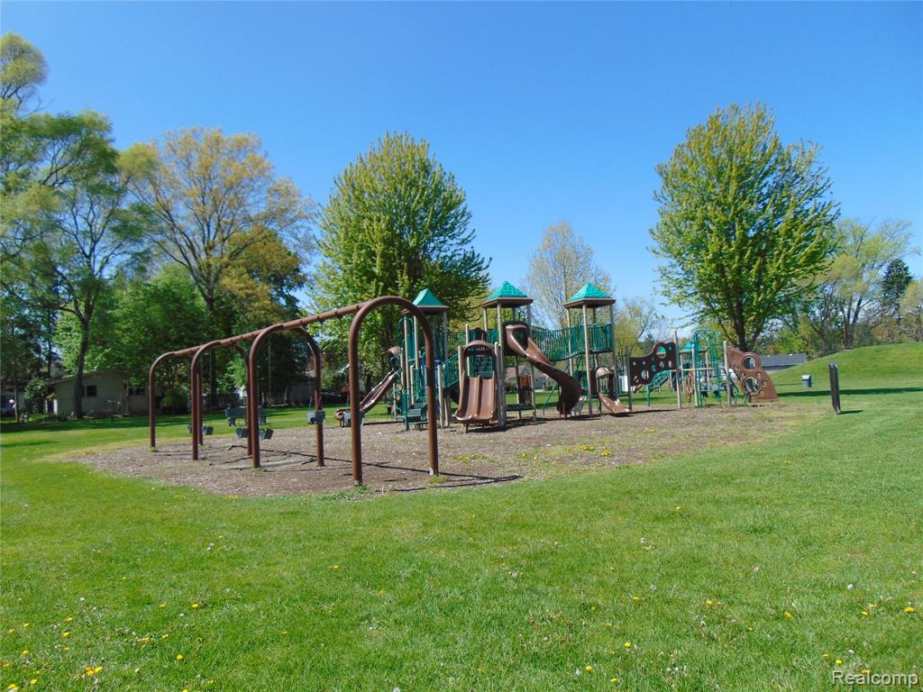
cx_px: 462
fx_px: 667
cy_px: 346
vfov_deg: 54.9
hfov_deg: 69.4
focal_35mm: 25
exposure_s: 1/1000
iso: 80
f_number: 3
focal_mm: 4.5
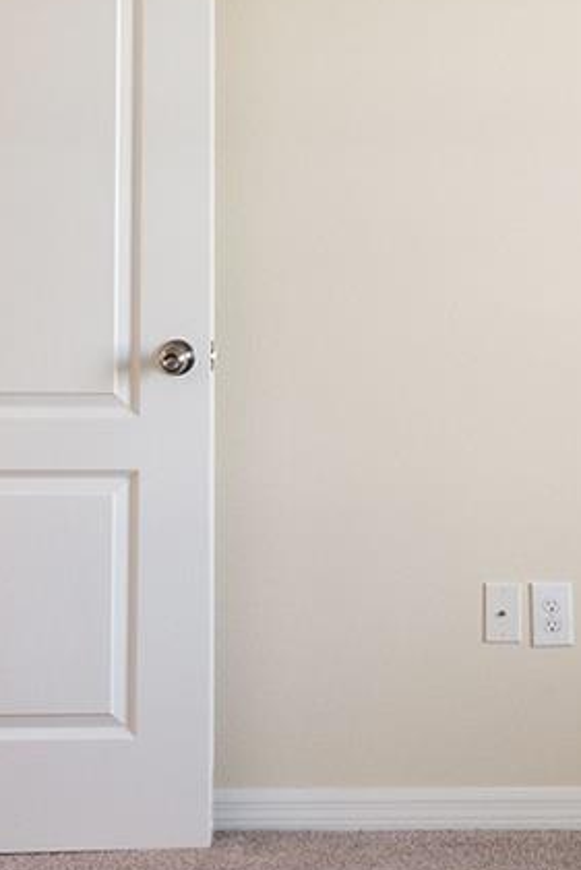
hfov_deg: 21.3
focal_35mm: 57
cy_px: 180
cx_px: 775
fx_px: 1379
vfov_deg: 34.0
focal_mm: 10
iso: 400
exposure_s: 1/20
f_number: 4.5
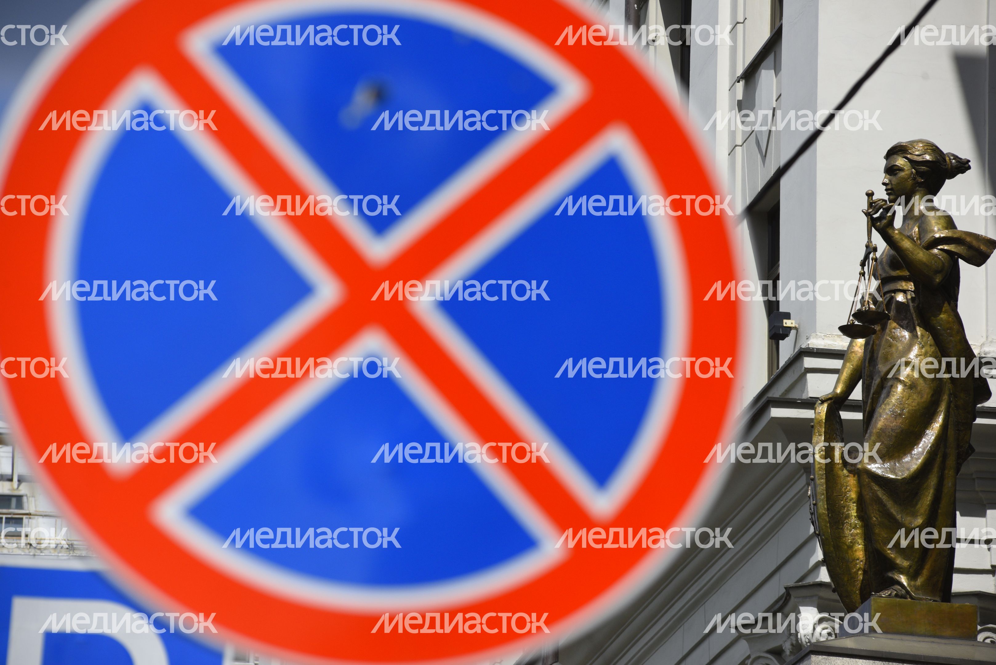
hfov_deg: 10.3
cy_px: 332
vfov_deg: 6.9
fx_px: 5535
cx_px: 498
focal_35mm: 200
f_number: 9
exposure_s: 1/1600
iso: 400
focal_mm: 200
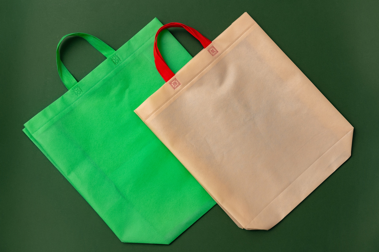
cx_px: 187
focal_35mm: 56
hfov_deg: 35.4
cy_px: 126
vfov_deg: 24.0
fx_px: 593
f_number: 6.3
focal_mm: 55
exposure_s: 1/100
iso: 400
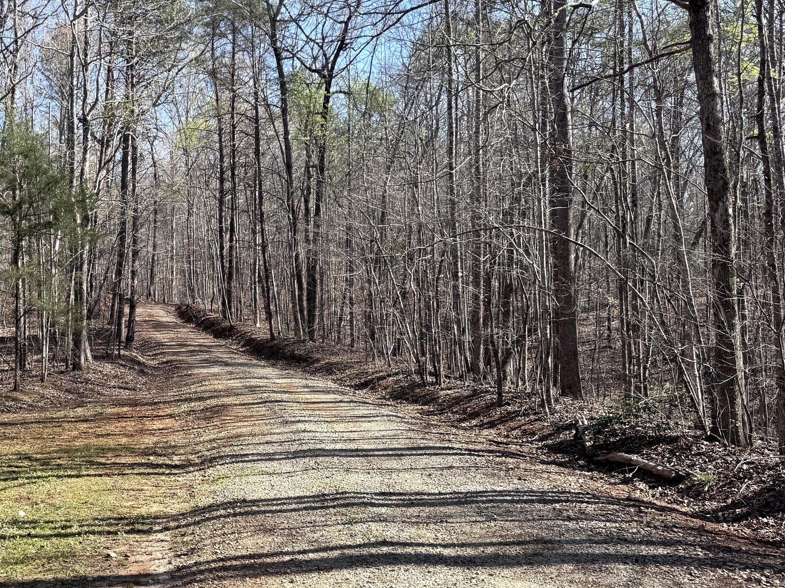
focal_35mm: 40
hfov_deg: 45.4
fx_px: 907
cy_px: 356
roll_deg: +1.1
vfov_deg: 35.8
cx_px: 212
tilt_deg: -0.3
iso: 80
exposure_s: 1/1456
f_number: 1.78
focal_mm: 6.76
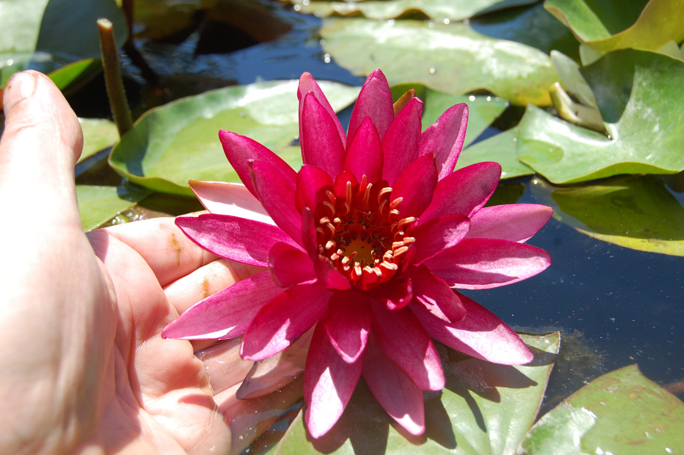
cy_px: 228
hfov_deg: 38.9
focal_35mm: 51
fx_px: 968
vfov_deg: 26.4
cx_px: 342
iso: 200
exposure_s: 1/250
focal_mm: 34
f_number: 8
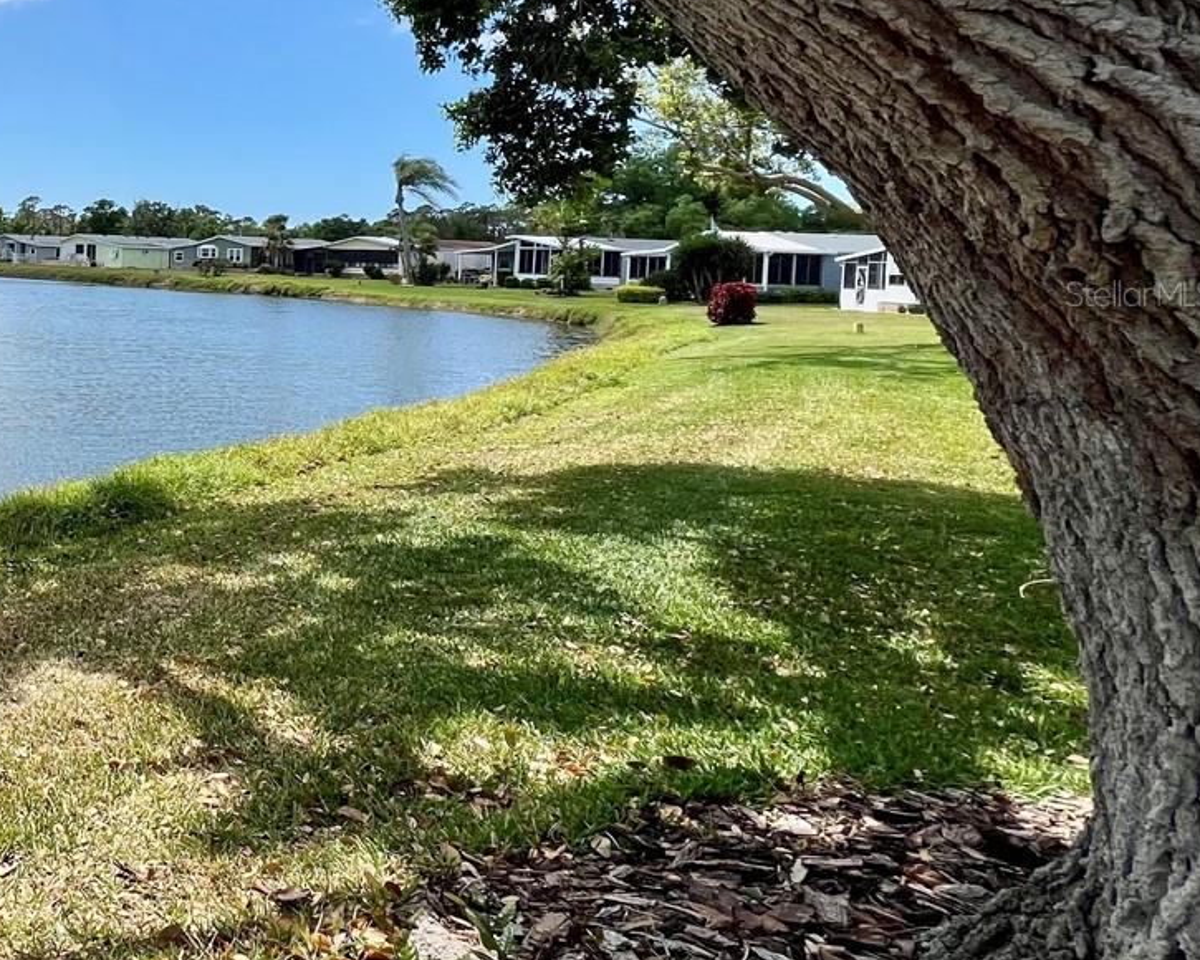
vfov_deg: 50.3
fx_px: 994
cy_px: 293
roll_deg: -2.0
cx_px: -103
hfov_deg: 46.7
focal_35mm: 28
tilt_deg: -2.4
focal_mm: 1.57
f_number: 1.8
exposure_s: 1/1623
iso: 32
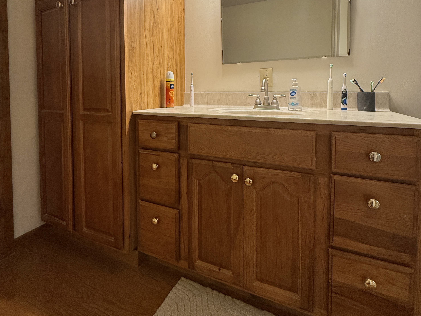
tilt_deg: -1.6
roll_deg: -0.5
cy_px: 103
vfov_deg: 66.6
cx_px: 208
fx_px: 231
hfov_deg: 84.7
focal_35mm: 19
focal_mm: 2.22
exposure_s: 1/120
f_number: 2.2
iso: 200
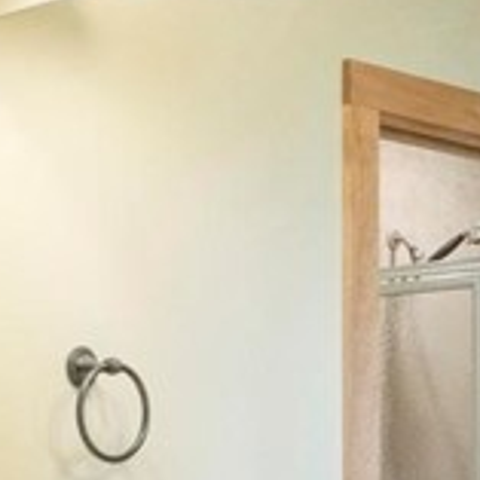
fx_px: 1569
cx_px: -151
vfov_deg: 17.0
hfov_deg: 16.4
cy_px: 475
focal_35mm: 100
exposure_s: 1/100
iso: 100
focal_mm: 17
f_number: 6.3
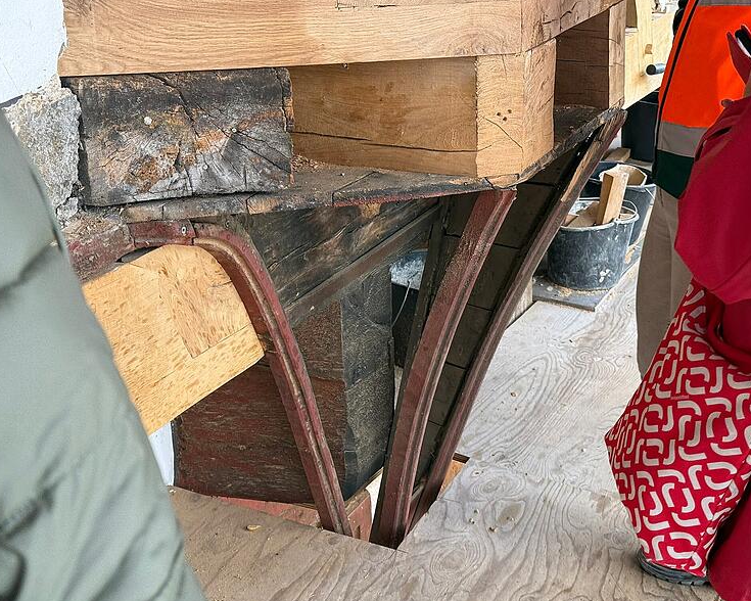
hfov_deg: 36.6
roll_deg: +1.9
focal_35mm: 51
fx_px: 1134
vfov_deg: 29.7
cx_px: 396
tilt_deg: -20.1
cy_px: 300
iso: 100
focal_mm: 6.76
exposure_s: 1/60
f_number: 1.78
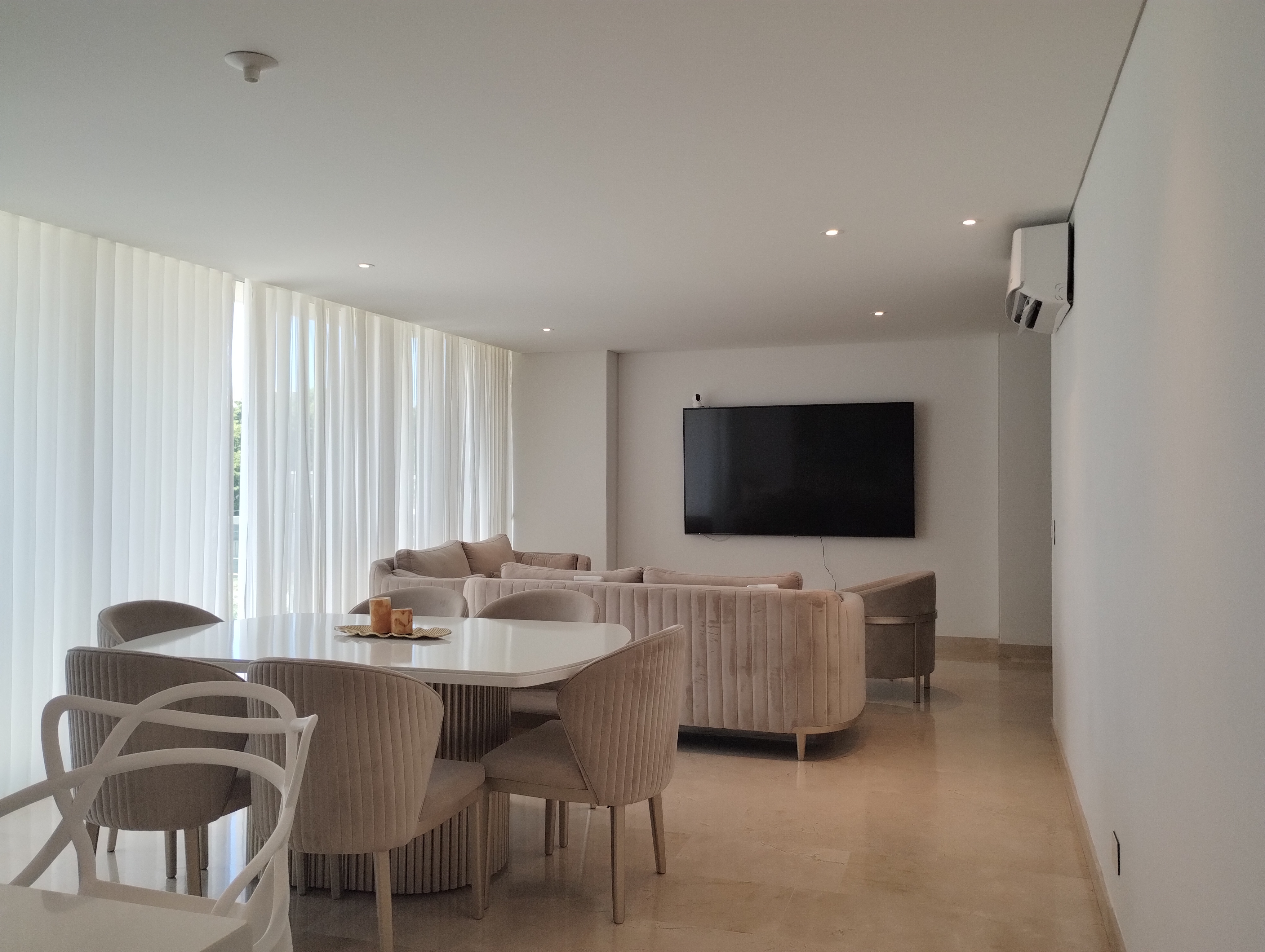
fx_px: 1025
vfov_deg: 49.9
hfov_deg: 63.4
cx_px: 632
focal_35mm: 28
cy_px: 476
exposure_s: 1/120
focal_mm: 4.27
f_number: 1.8
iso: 138
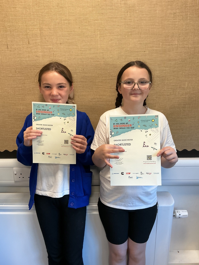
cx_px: 100
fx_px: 222
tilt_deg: -14.9
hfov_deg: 48.2
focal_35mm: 29
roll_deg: +0.6
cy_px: 132
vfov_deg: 61.7
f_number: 1.8
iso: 64
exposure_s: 1/60
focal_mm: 3
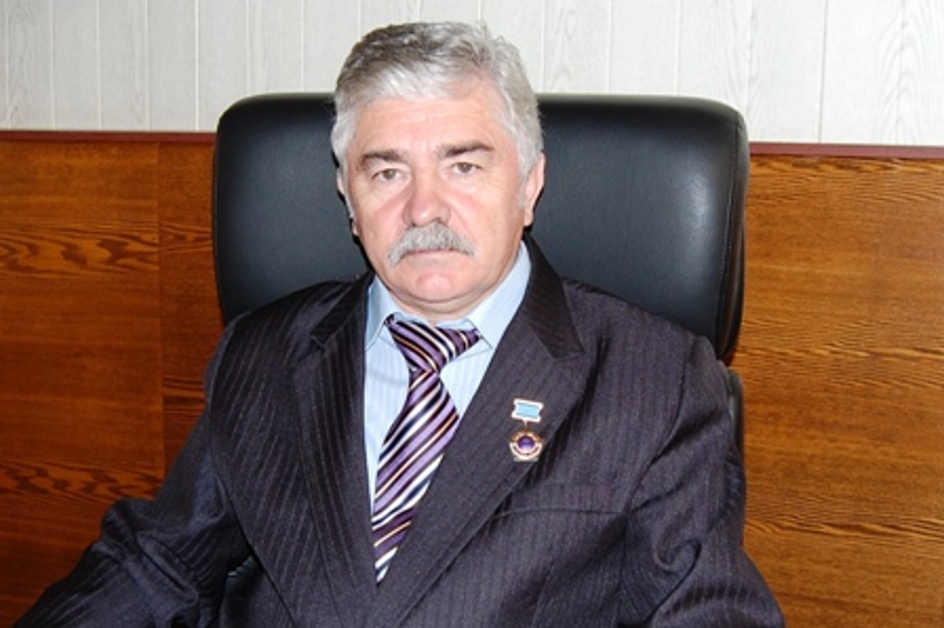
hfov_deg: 67.4
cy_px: 314
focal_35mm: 27
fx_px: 707
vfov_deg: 47.9
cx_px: 472
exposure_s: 1/125
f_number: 5.6
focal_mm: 18
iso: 200
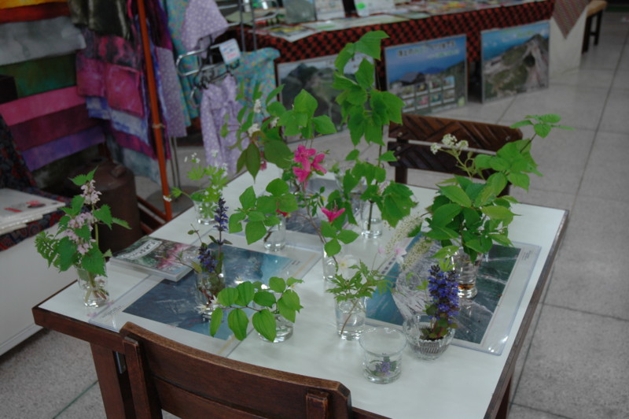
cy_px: 210
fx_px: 707
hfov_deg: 48.0
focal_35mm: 40
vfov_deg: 33.0
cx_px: 314
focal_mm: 27
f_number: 3.8
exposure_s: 1/60
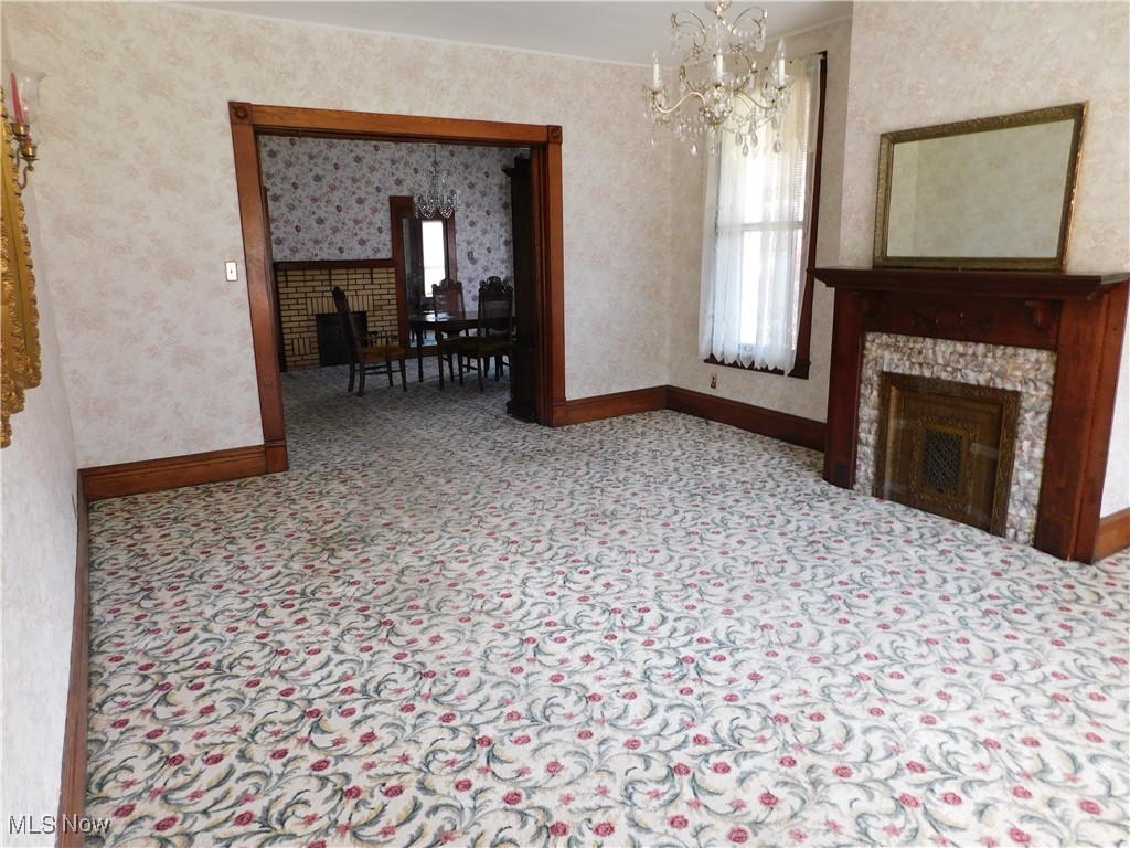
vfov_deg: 58.9
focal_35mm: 23
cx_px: 565
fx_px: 751
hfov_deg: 73.9
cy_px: 424
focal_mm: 4
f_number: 3
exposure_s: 1/30
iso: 200
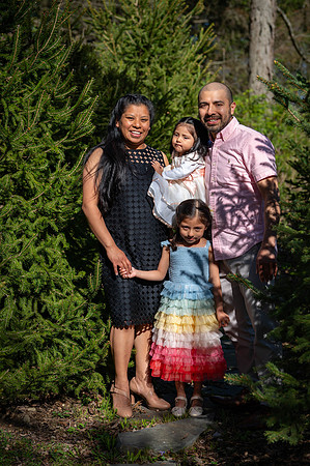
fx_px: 1113
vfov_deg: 23.7
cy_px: 233
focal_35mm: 86
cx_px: 155
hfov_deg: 15.9
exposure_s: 1/3200
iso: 400
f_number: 4.5
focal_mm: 86
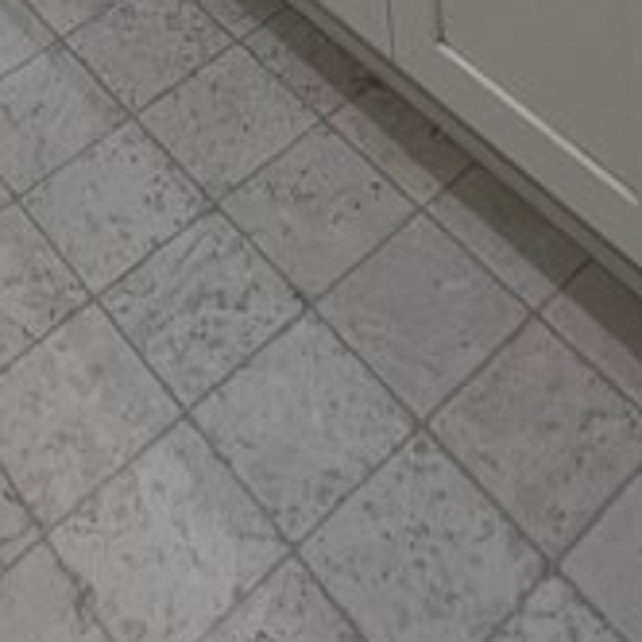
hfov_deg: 24.2
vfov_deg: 15.0
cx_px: 205
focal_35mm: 71
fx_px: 1490
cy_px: -882
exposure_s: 1/120
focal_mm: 1.57
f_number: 1.8
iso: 64
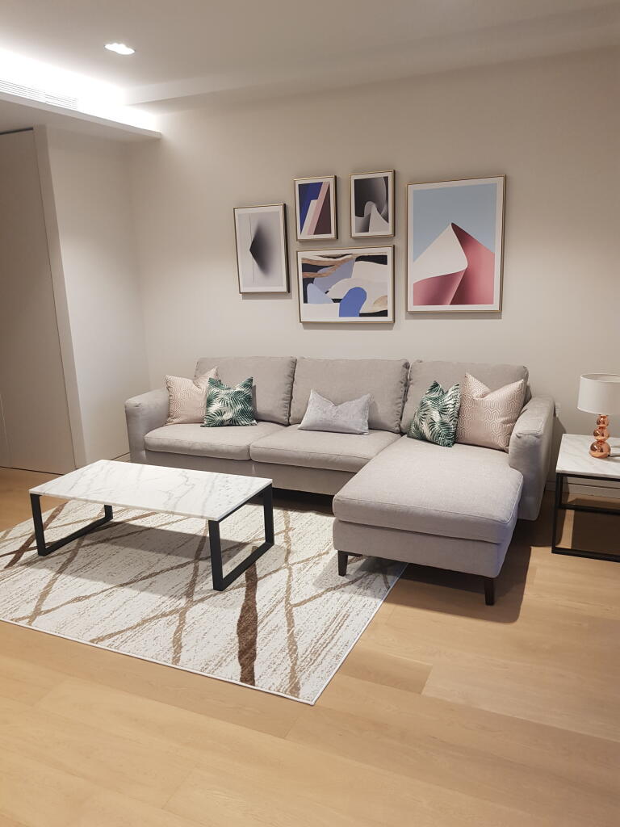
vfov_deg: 67.3
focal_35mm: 26
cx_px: 310
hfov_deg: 53.1
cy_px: 414
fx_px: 621
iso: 100
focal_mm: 4.2
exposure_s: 1/50
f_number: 1.7
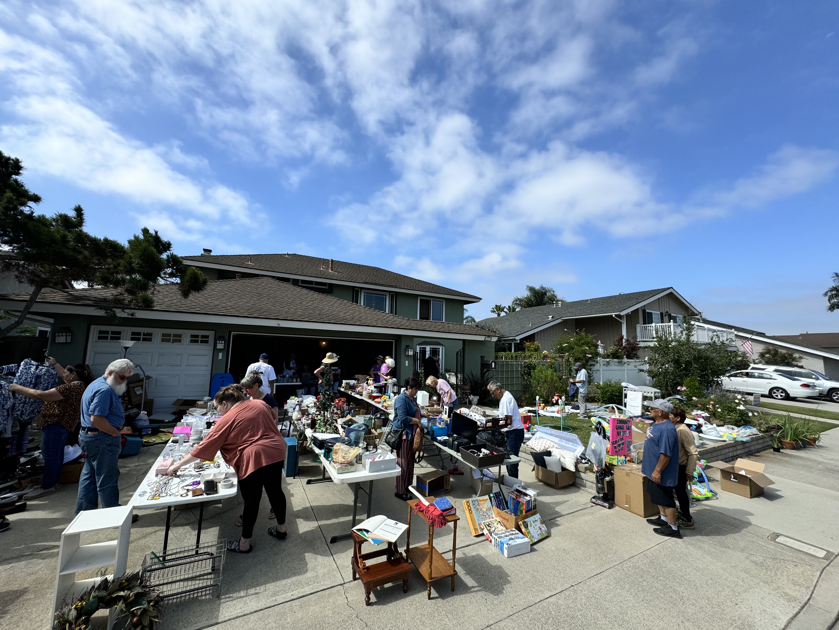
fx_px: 339
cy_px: 315
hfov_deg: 102.1
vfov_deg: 85.7
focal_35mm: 14
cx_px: 420
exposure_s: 1/1789
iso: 50
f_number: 2.2
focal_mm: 2.22
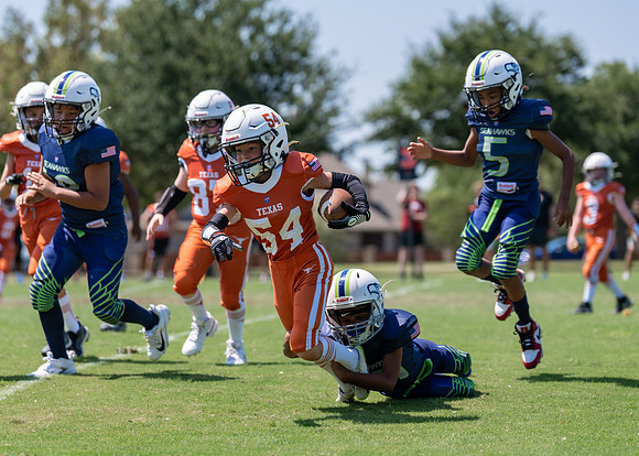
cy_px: 235
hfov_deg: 13.1
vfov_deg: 9.4
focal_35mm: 153
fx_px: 2774
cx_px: 310
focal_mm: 125
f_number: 3.2
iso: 100
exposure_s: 1/1250
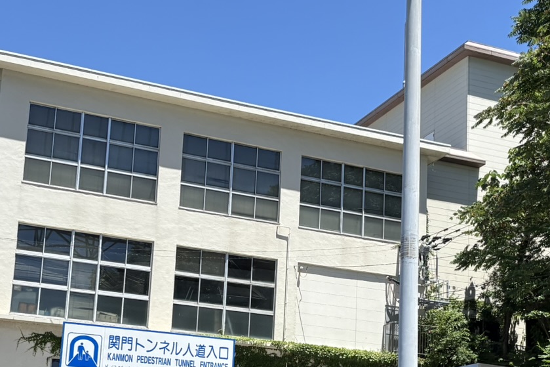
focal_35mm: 66
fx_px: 1008
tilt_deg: +13.1
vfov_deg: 20.4
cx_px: 283
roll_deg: -1.9
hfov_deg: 30.5
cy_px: 291
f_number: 1.6
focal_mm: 5.96
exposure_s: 1/2283
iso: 50
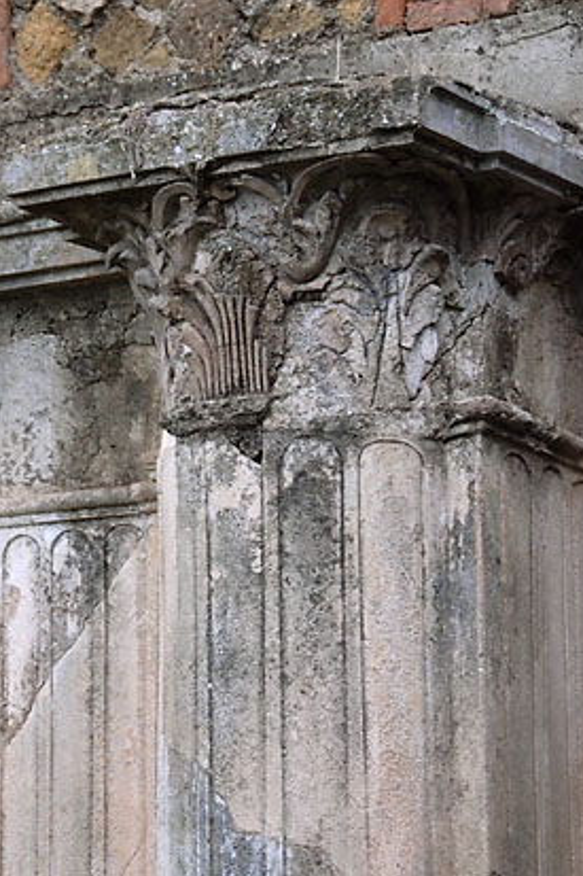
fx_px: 4497
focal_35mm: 185
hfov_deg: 7.4
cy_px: 438
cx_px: 180
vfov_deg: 11.1
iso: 100
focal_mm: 82
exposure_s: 1/25
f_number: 5
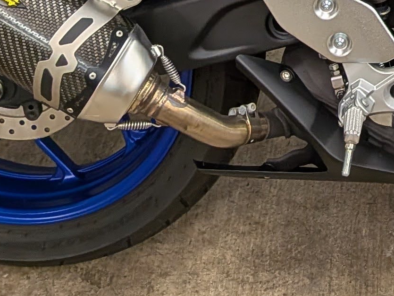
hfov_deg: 16.3
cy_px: -365
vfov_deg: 11.2
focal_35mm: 115
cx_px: 492
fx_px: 1309
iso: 34
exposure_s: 1/40
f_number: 1.7
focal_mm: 4.53
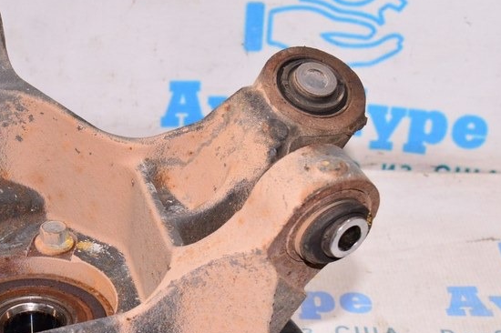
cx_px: 73
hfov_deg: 24.5
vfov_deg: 16.8
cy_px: 247
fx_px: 1126
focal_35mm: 81
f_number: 8
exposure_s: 1/125
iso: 1600
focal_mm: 29
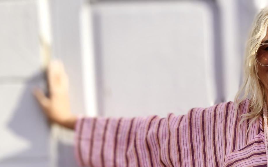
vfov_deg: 10.5
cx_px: 246
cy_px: 338
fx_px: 835
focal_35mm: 114
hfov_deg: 17.9
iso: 100
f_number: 5
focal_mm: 27
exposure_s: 1/320
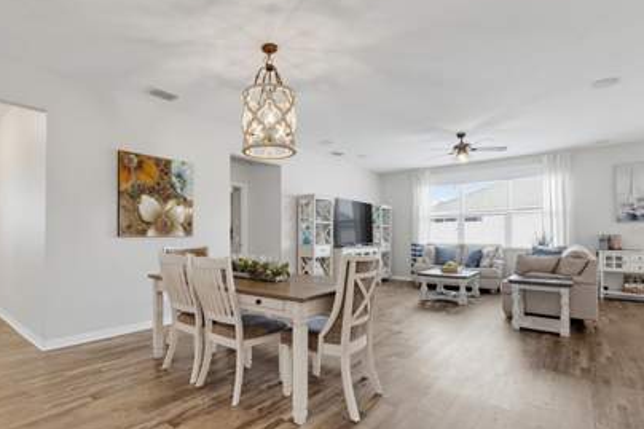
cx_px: 290
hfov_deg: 84.9
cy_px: 231
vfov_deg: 62.8
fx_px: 350
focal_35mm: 20
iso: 1600
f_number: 13
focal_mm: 16.5
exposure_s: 1/15
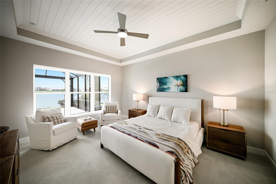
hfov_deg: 112.6
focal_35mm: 12
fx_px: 92
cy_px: 92
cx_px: 138
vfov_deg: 90.0
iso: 800
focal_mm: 12
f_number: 8
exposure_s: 1/8
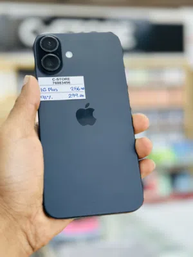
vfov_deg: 39.7
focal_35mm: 48
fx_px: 357
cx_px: 96
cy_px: 128
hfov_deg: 30.3
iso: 80
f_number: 1.78
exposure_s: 1/315
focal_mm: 6.86
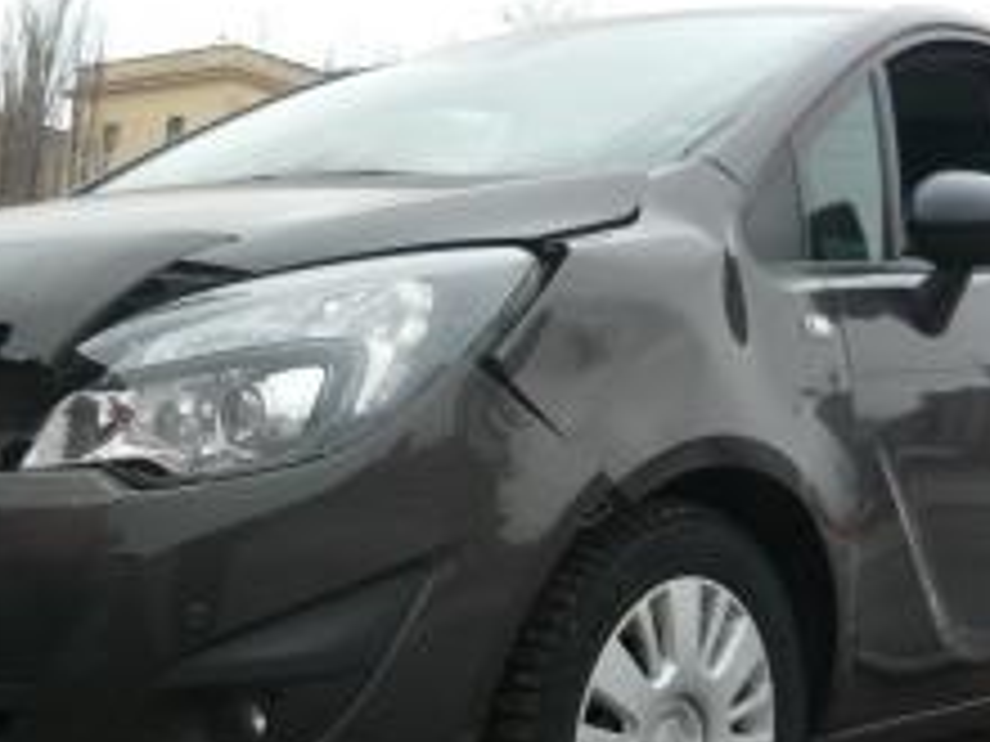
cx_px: 360
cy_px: 427
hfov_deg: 32.0
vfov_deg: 24.4
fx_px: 1716
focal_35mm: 60
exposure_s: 1/400
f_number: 2.8
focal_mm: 5.5
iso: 100
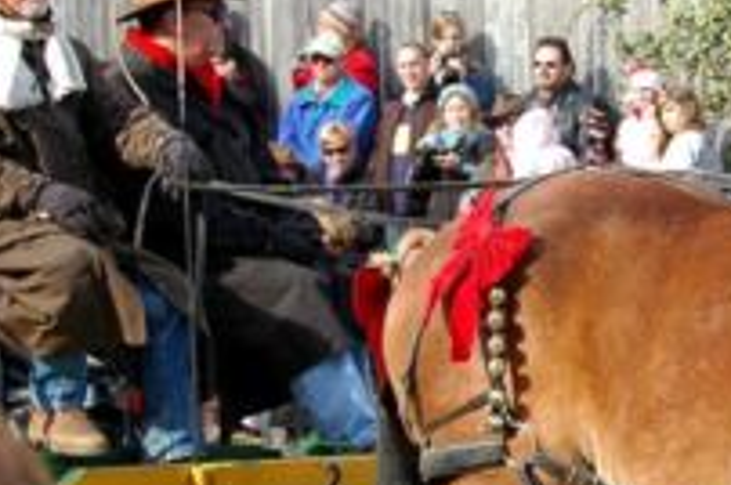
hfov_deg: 10.6
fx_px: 3852
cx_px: 897
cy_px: 324
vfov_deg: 7.2
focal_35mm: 190
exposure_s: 1/125
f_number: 9
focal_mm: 40
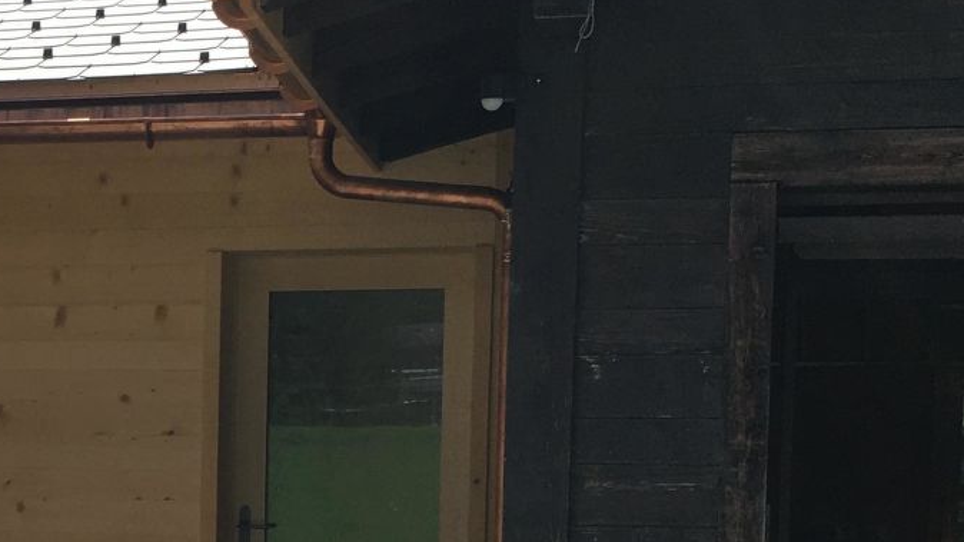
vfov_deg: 12.4
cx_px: -226
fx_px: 2454
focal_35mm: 96
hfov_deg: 20.6
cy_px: 602
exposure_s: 1/1241
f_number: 2.2
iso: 25
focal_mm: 4.15
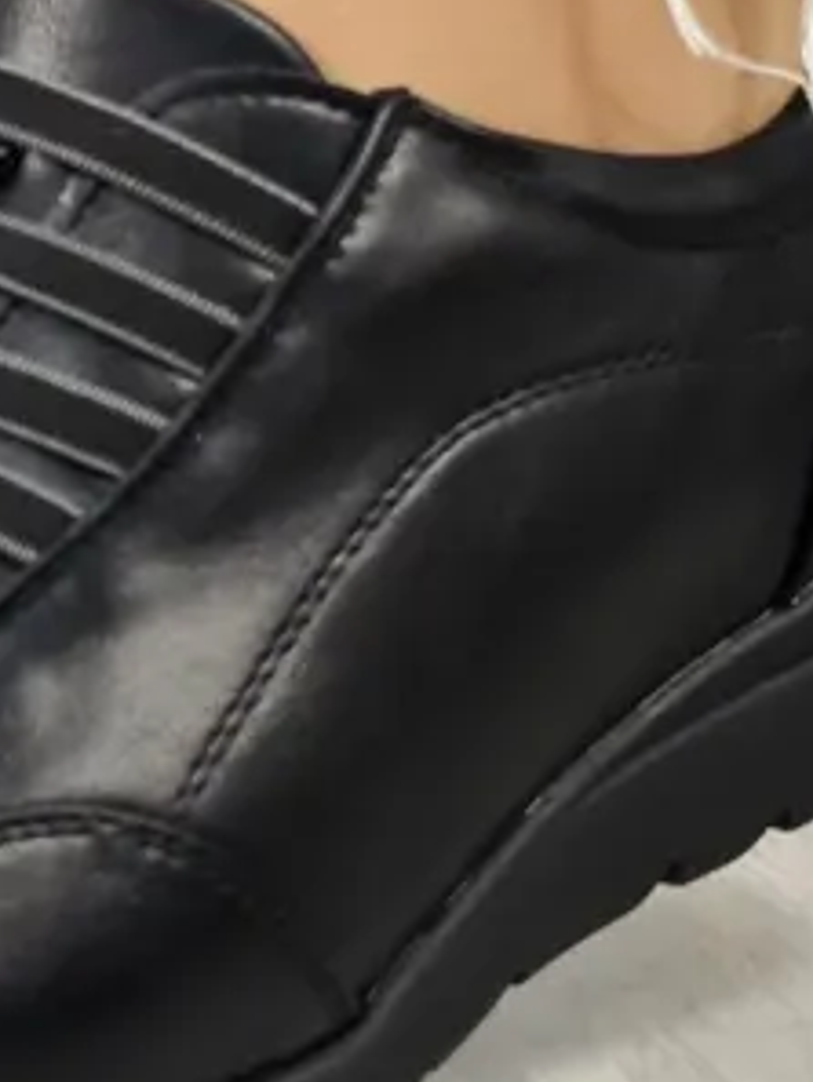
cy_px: -7
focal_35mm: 124
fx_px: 3880
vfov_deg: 15.6
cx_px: -525
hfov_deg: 11.3
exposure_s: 1/100
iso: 125
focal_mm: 6.3
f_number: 1.7
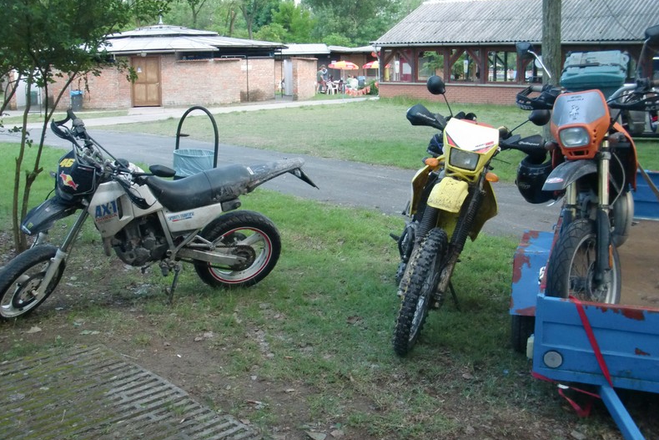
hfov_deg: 48.5
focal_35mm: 40
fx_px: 732
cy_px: 206
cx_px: 327
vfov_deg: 33.4
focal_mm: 6.66
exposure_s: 1/60
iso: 250
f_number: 3.9
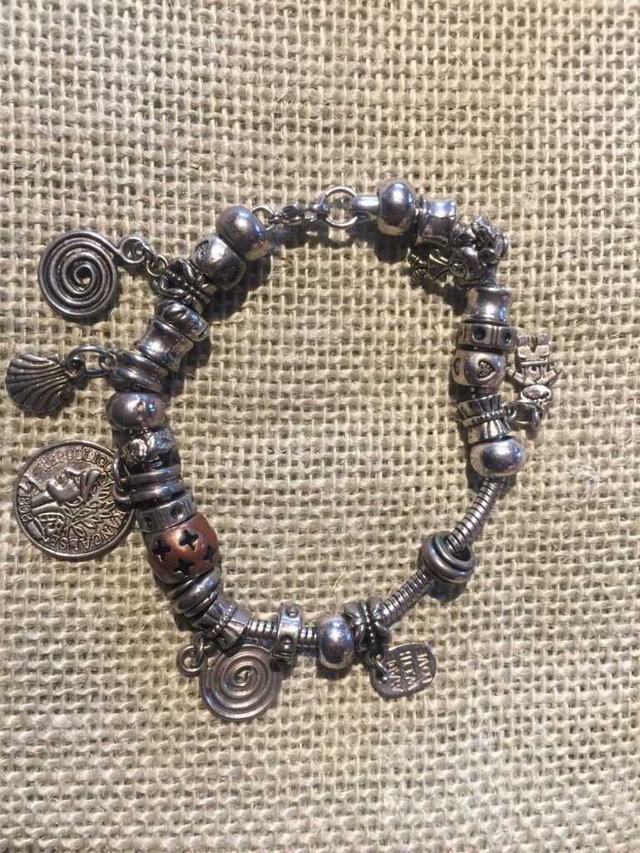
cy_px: 426
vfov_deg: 61.7
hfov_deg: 48.2
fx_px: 715
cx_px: 320
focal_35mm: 29
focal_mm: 4.15
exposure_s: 1/30
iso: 50
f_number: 2.2
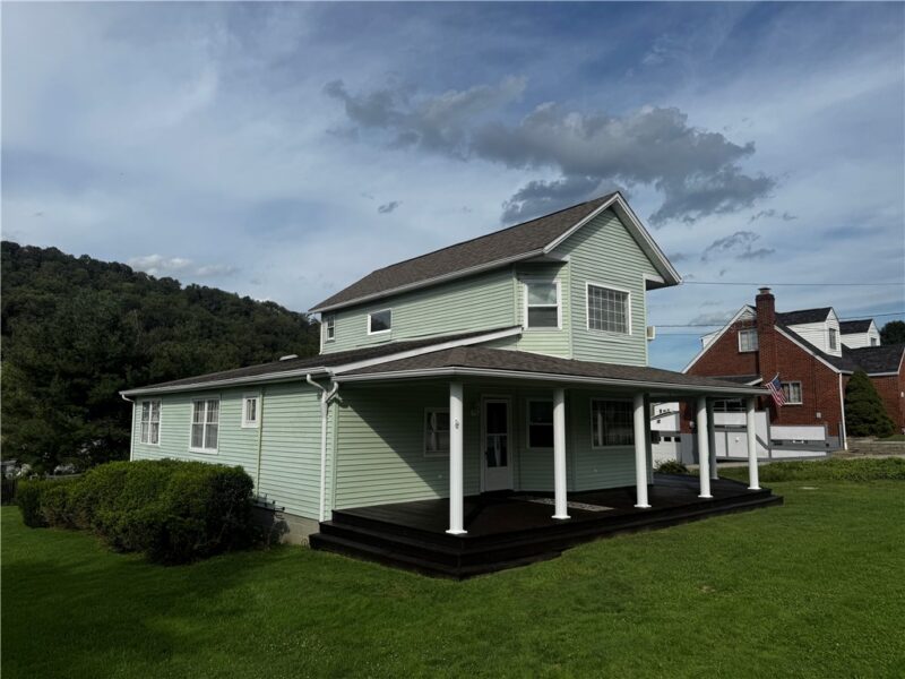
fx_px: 627
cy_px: 340
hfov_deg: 71.6
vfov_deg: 56.8
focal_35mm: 24
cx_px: 452
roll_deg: -0.4
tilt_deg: +6.5
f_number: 1.78
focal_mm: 6.76
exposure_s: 1/5814
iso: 80
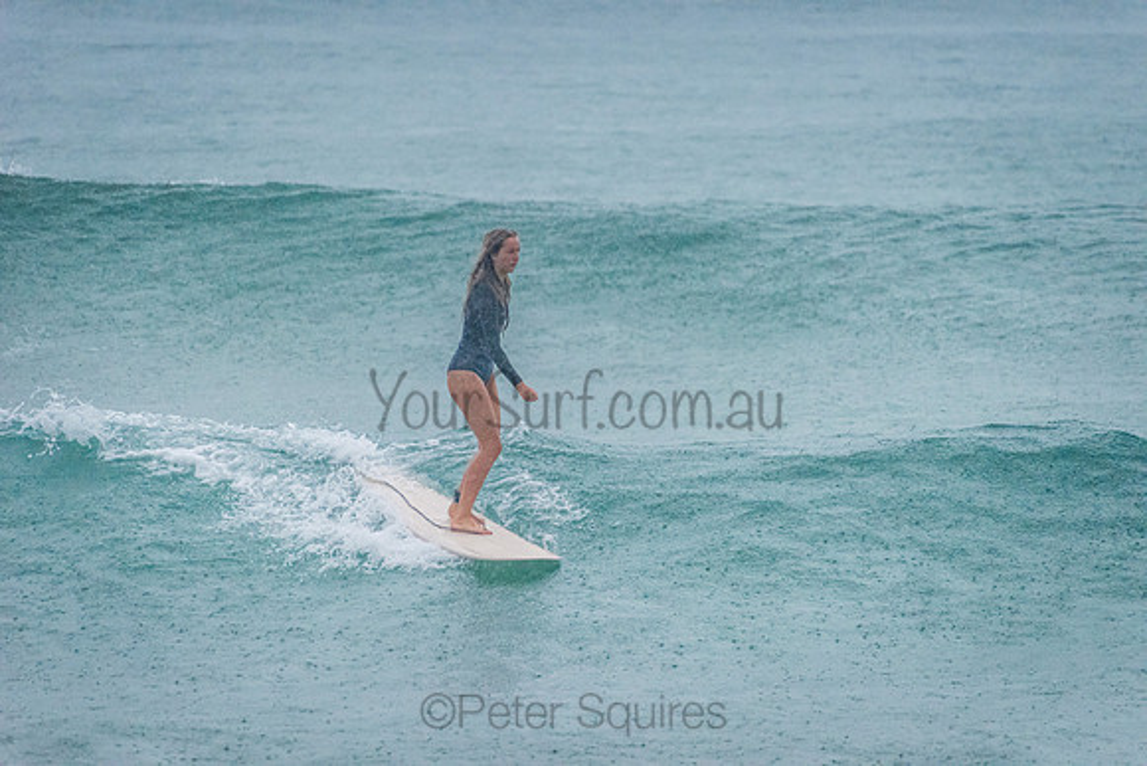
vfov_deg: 2.8
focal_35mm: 500
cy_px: 383
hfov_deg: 4.1
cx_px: 574
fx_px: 15934
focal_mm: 500
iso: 3200
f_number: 5.6
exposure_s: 1/800
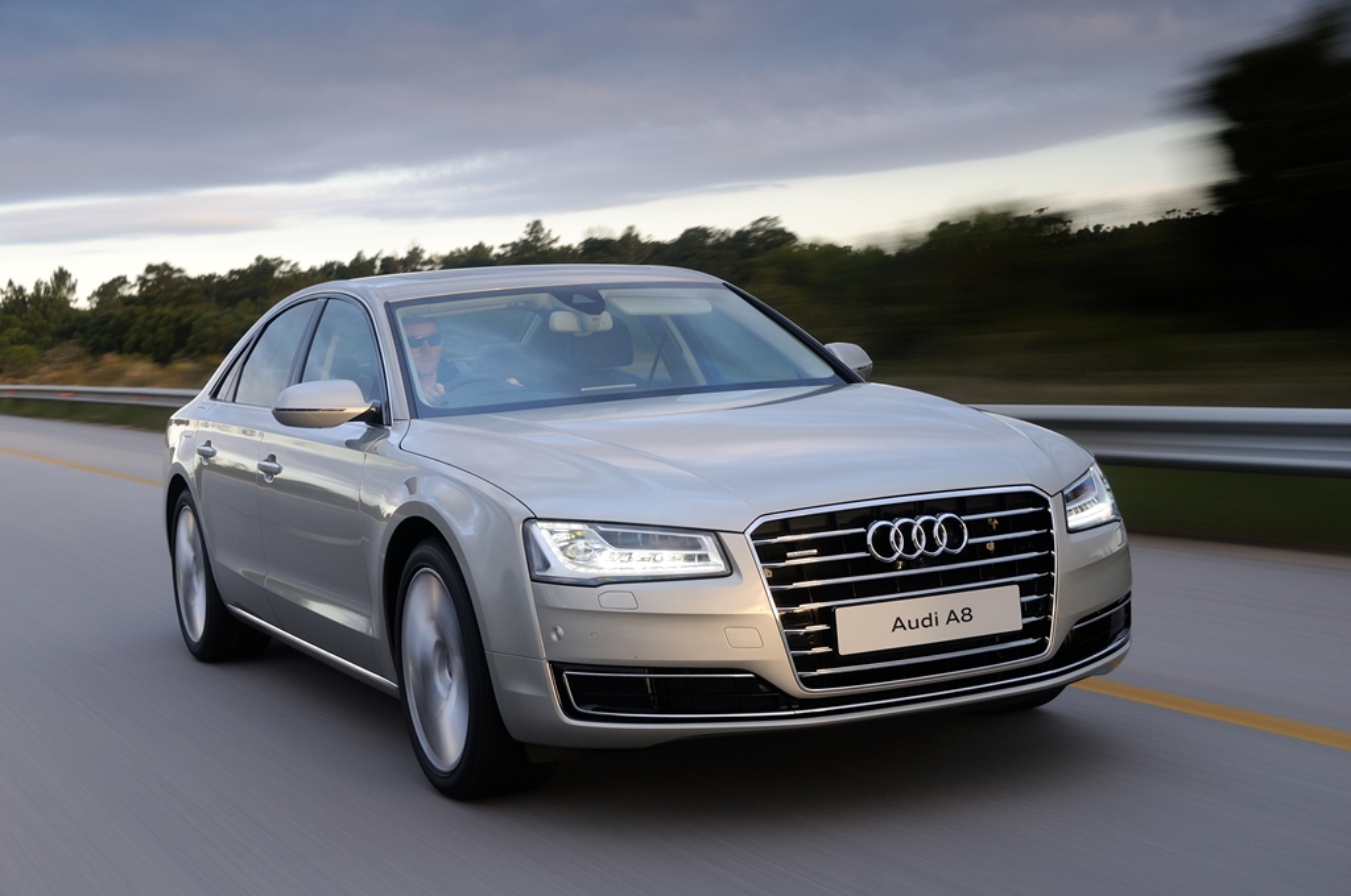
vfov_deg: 25.7
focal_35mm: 52
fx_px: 1968
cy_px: 448
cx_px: 676
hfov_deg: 37.9
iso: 200
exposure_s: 1/15
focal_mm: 35
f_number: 6.3
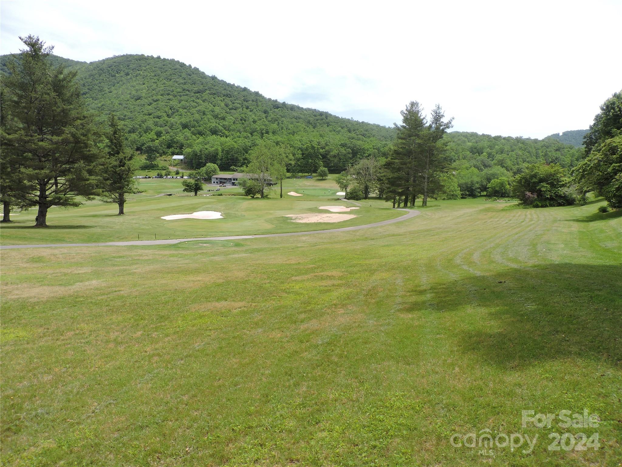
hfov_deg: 71.6
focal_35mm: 24
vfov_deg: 56.8
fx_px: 431
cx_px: 311
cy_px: 234
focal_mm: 4.3
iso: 100
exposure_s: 1/800
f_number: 3
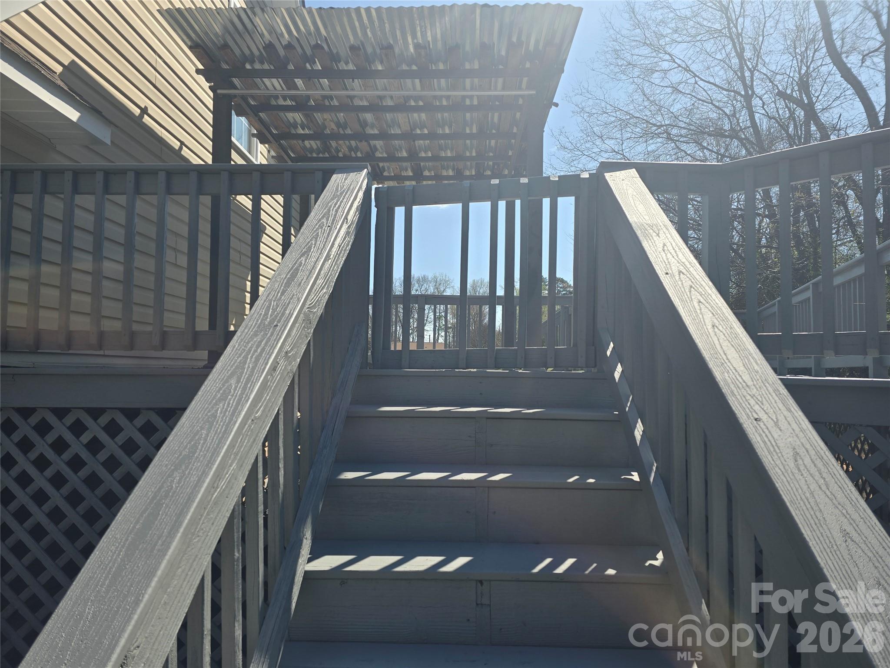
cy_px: 334
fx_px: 591
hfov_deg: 73.9
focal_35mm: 23
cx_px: 445
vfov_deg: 58.9
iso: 12
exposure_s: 1/781
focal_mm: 6.3
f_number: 1.7
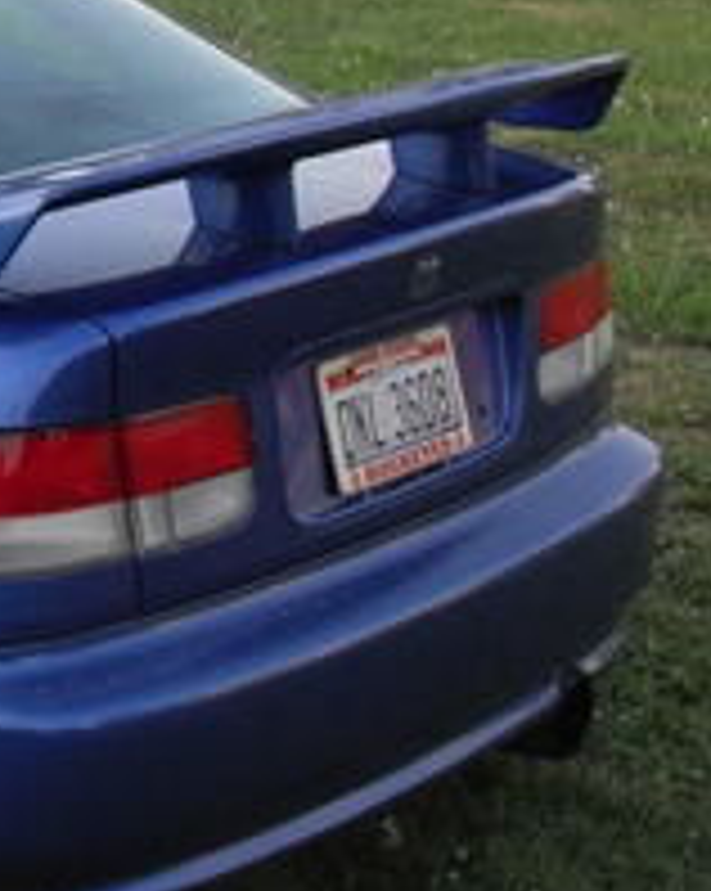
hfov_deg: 12.2
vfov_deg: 16.2
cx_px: -504
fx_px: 3082
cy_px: 81
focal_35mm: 117
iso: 80
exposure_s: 1/125
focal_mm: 6.3
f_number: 2.8
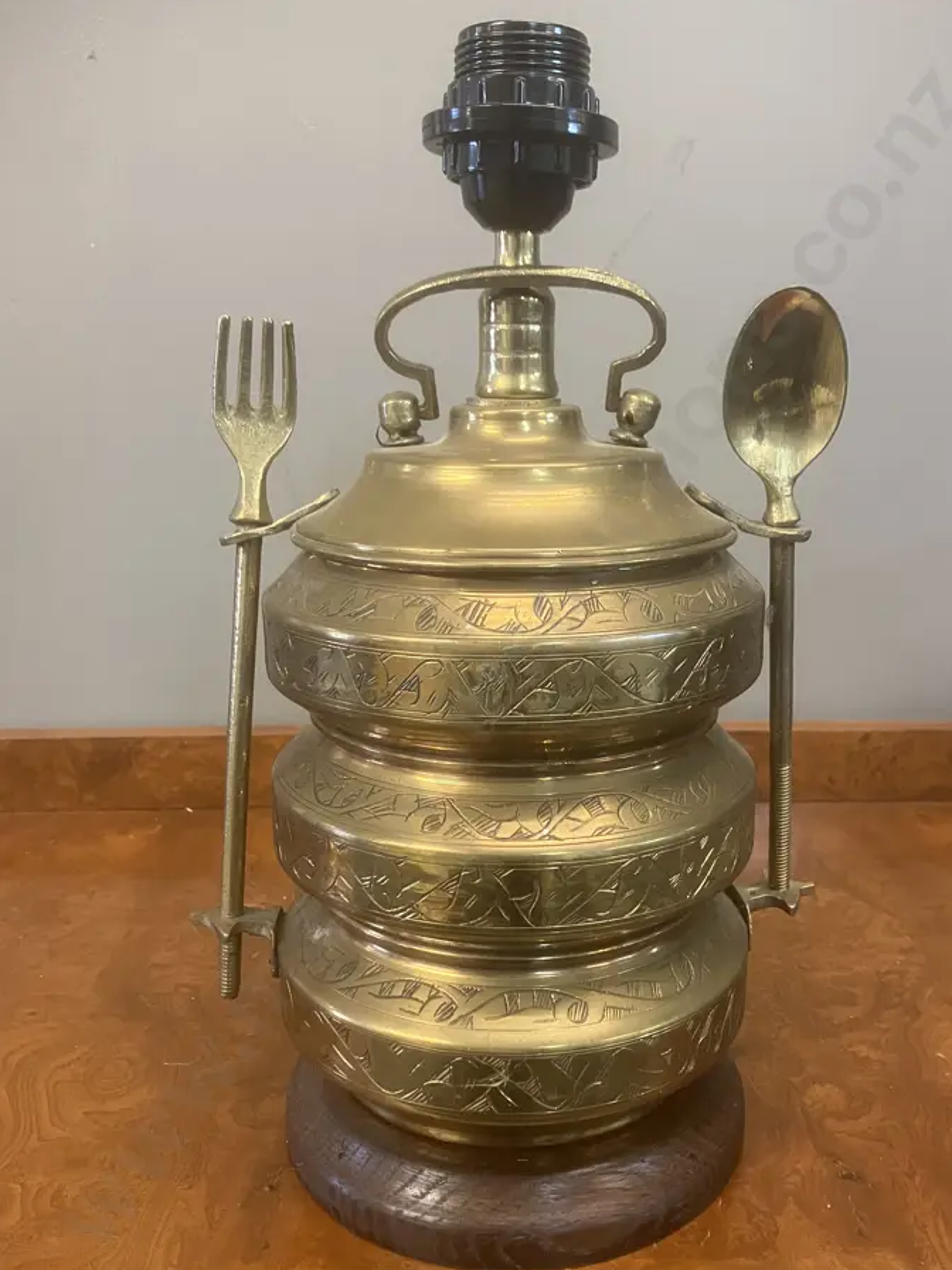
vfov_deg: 56.8
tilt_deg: -12.8
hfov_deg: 44.1
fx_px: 1173
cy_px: 662
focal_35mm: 32
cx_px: 516
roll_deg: -0.5
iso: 250
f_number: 1.8
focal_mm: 3.99
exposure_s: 1/50
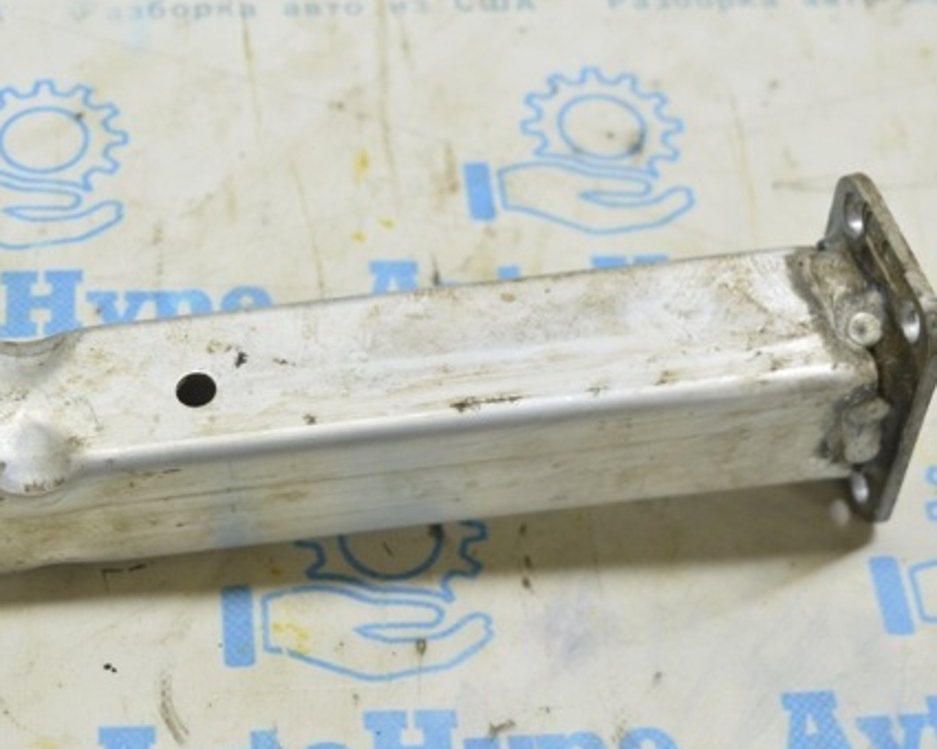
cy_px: 347
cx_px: 315
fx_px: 1997
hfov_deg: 26.3
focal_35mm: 72
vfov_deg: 21.3
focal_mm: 34
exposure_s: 1/20
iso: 400
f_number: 5.6
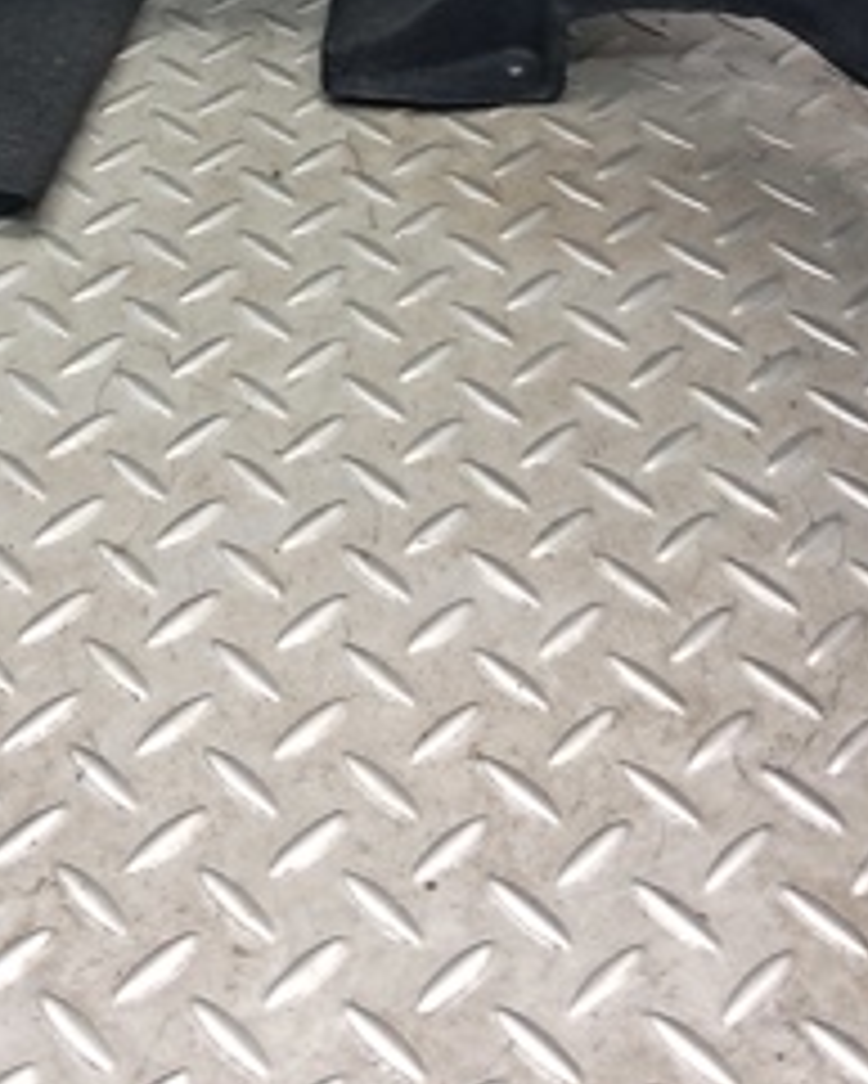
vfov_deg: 26.0
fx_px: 2246
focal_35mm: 70
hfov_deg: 21.6
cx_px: 198
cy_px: 52
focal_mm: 4
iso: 160
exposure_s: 1/50
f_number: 1.8
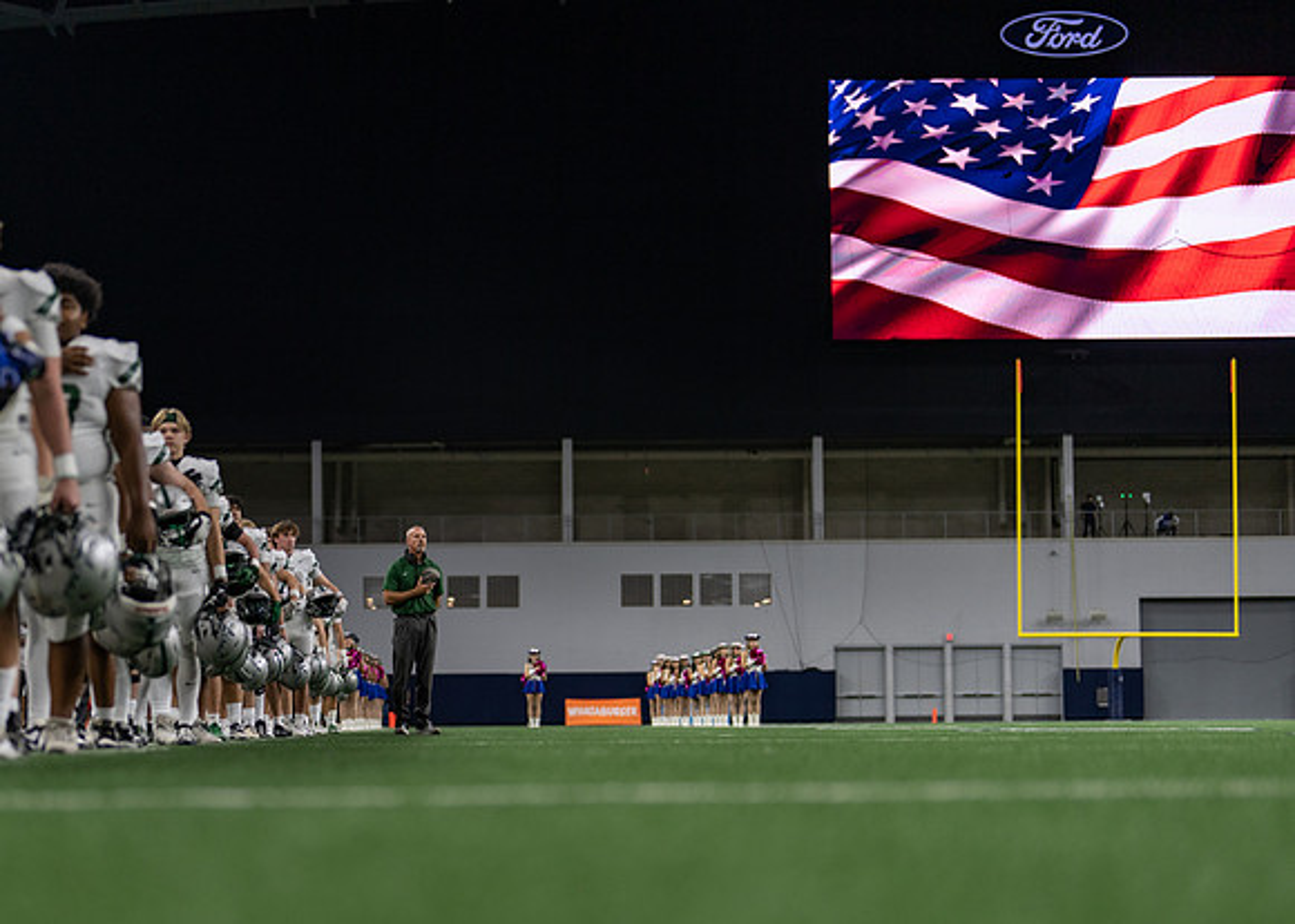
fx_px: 2623
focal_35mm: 71
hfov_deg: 27.6
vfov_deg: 19.9
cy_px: 586
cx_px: 453
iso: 250
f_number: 1.2
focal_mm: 50
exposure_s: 1/1000
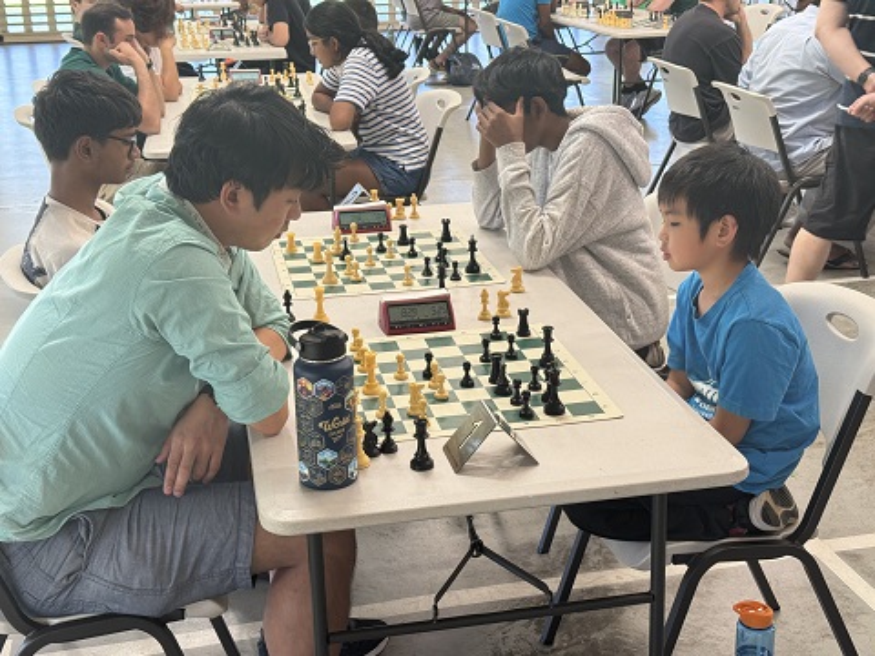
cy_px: 328
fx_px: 1213
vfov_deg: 30.3
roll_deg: +0.6
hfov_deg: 39.7
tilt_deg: -19.4
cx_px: 438
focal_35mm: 48
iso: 64
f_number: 1.78
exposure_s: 1/50
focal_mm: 6.76
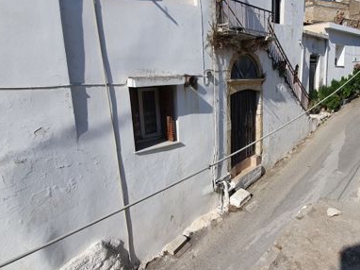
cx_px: 245
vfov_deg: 56.7
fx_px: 249
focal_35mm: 24
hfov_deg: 69.2
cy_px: 123
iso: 50
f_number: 2.2
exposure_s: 1/1768
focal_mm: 1.8
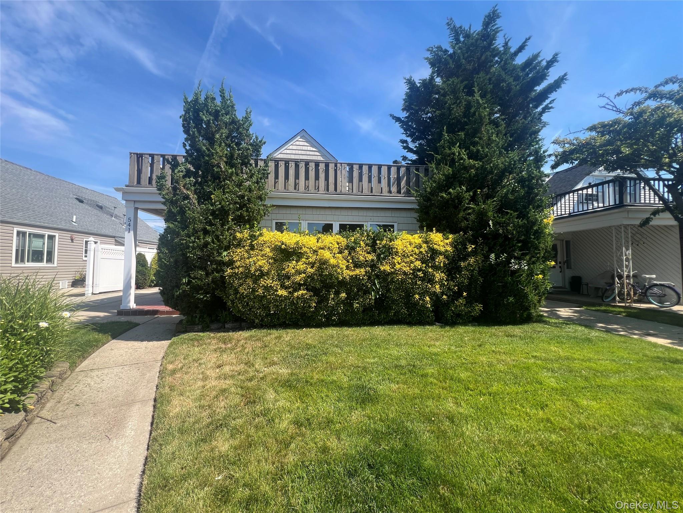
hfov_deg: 106.2
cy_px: 256
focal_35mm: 13
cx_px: 342
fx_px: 256
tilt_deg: +2.1
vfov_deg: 89.9
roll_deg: -0.7
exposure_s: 1/602
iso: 32
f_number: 1.8
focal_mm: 1.57
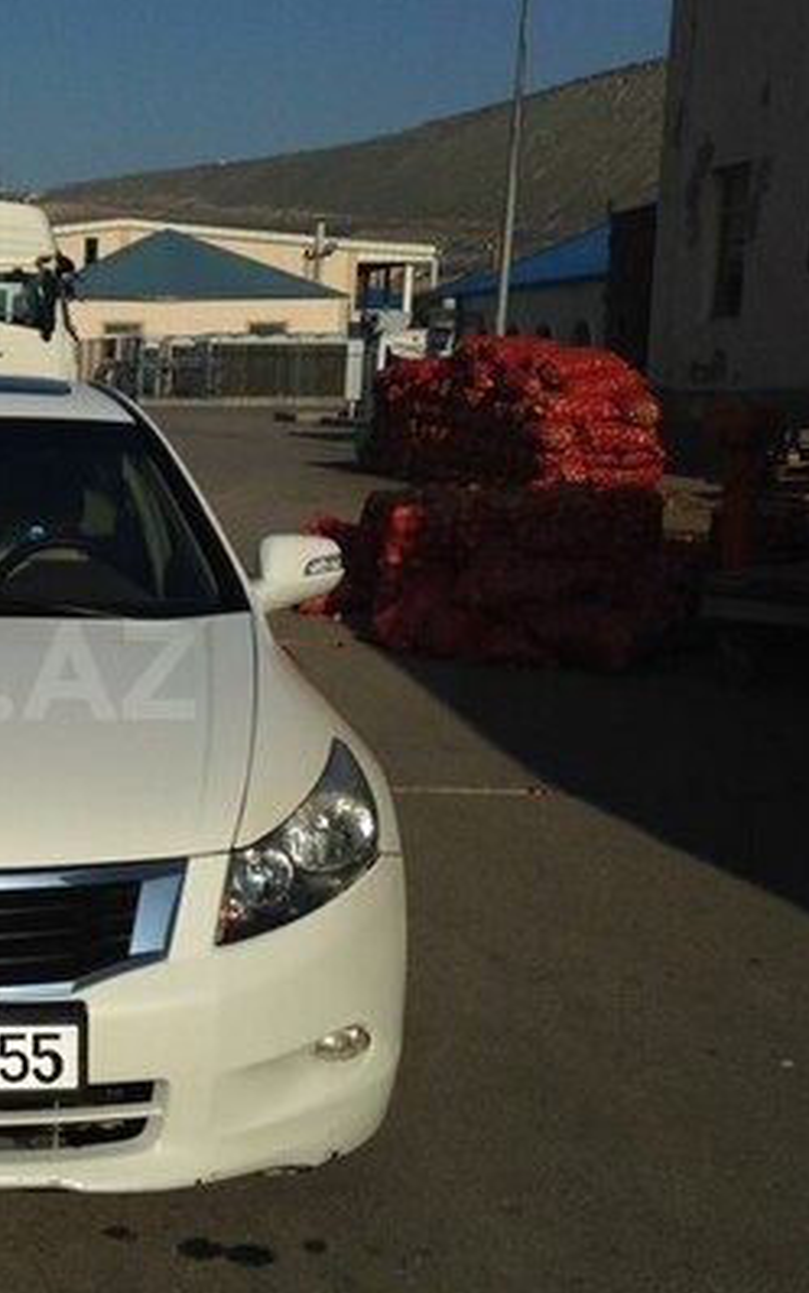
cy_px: 671
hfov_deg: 21.0
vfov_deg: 35.1
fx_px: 2045
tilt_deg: -9.2
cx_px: -136
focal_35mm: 58
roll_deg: +0.4
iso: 50
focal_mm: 4.12
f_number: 2.4
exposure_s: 1/6024
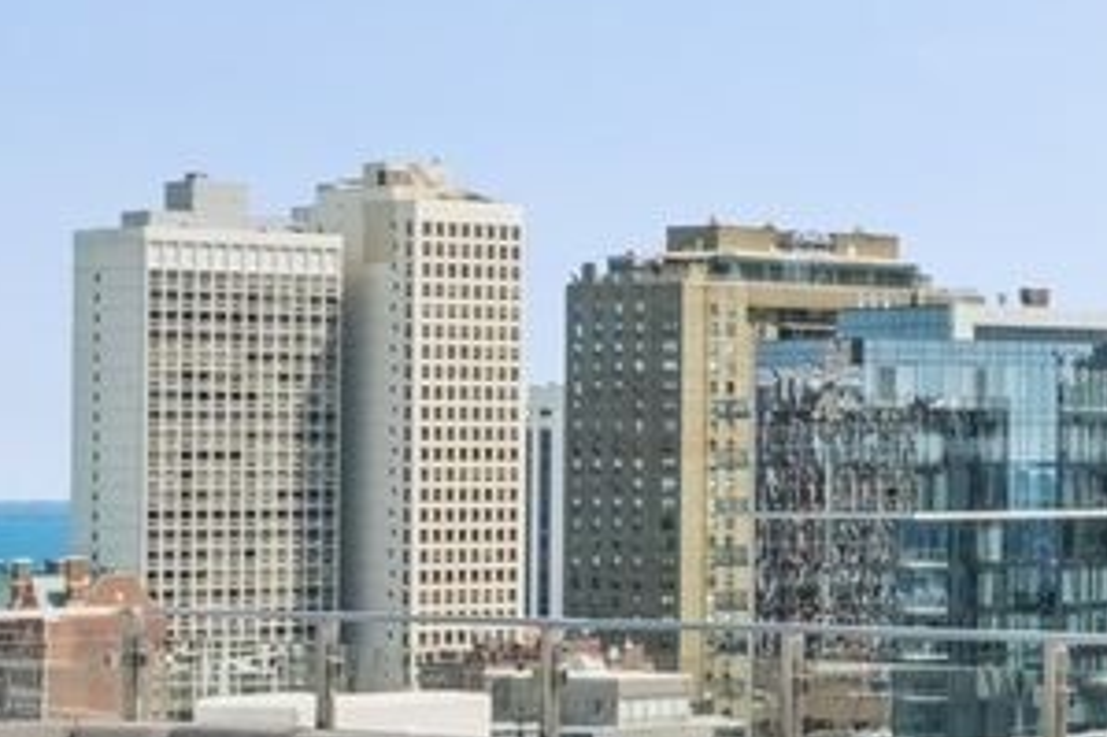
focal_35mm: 130
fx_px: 3995
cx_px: 2849
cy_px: 307
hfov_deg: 11.9
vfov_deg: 10.5
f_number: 8
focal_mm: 24
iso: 400
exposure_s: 1/640
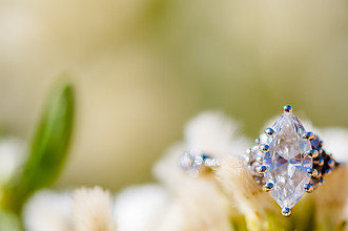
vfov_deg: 6.5
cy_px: 201
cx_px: 241
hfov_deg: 9.7
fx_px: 2047
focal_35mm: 212
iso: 200
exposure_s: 1/2000
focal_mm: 105
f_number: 5.6
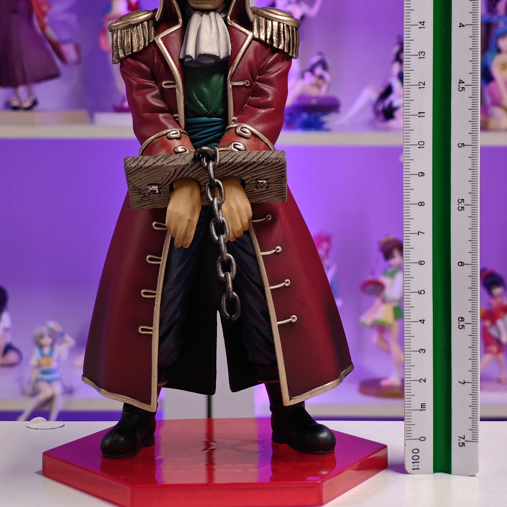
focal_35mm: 95
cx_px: 254
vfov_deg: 18.3
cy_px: 207
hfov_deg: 18.3
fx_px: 1574
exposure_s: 1/17.8
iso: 400
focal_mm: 7.48
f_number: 2.4
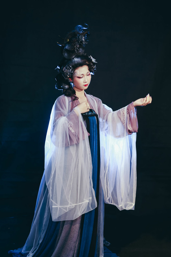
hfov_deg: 27.5
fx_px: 349
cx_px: 86
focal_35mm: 49
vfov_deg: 40.3
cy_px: 128
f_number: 2
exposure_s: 1/100
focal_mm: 50
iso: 320
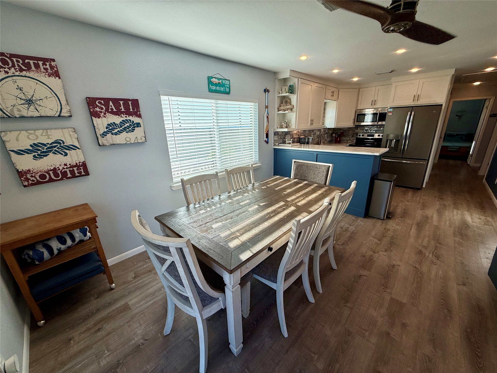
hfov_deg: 102.1
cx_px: 248
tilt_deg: -16.7
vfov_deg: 85.7
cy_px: 186
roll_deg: +2.2
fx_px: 201
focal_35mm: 14
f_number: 2.2
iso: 64
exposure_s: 1/306
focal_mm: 2.22
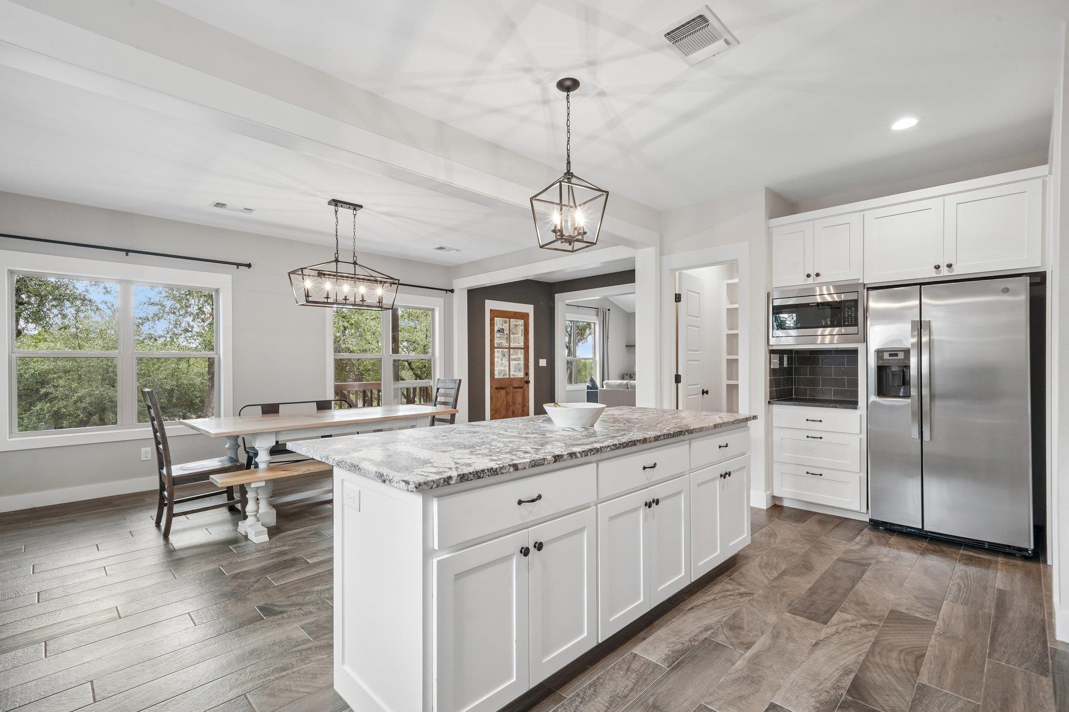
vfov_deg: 73.7
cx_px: 534
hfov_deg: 96.7
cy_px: 356
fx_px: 475
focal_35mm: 16
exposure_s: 1/20
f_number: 11
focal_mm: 16
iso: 800
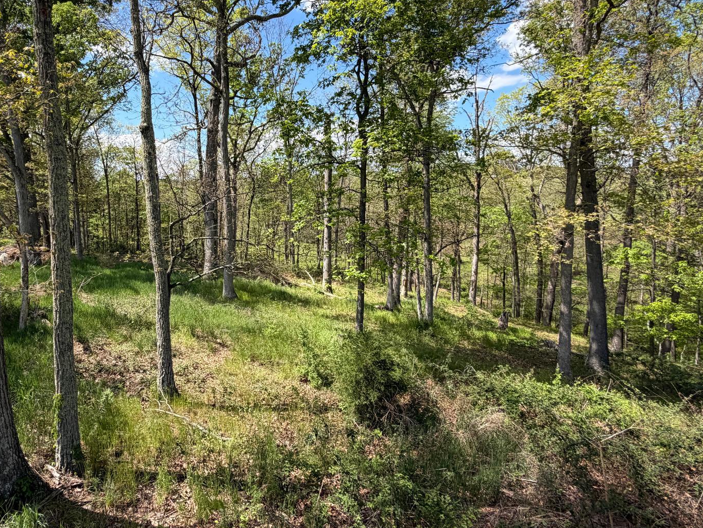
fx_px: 427
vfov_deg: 63.0
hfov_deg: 77.7
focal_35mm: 21
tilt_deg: -2.5
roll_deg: -0.6
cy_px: 219
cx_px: 267
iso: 40
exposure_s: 1/613
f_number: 2.2
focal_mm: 2.22
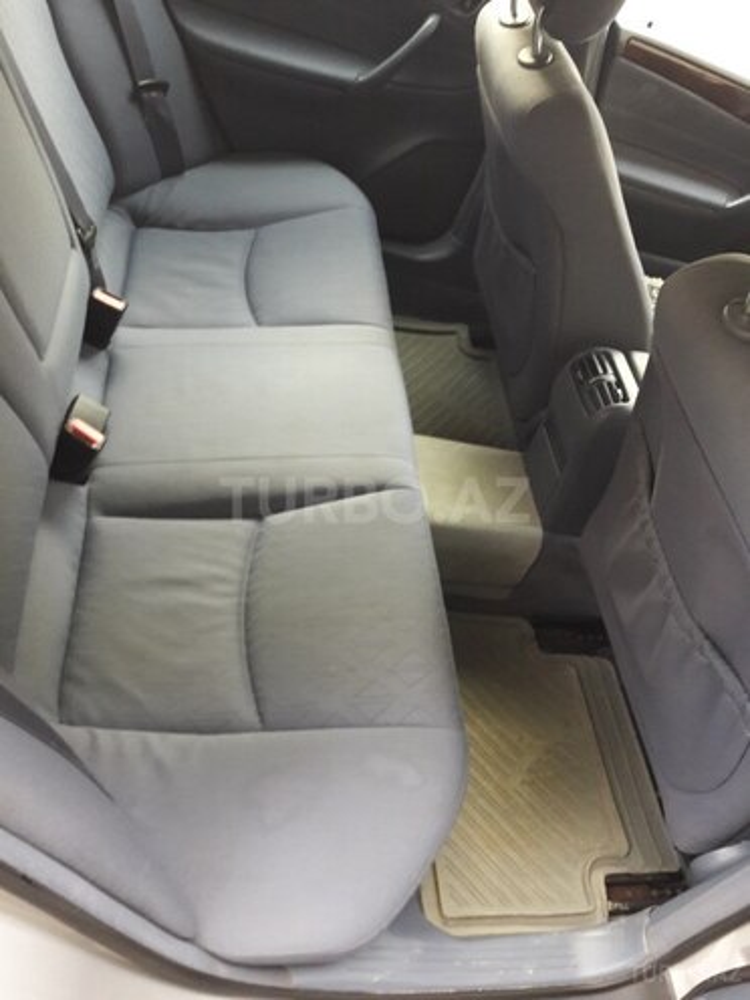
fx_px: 809
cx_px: 375
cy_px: 500
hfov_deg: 49.7
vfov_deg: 63.4
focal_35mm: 28
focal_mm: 3.7
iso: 200
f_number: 1.9
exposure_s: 1/17
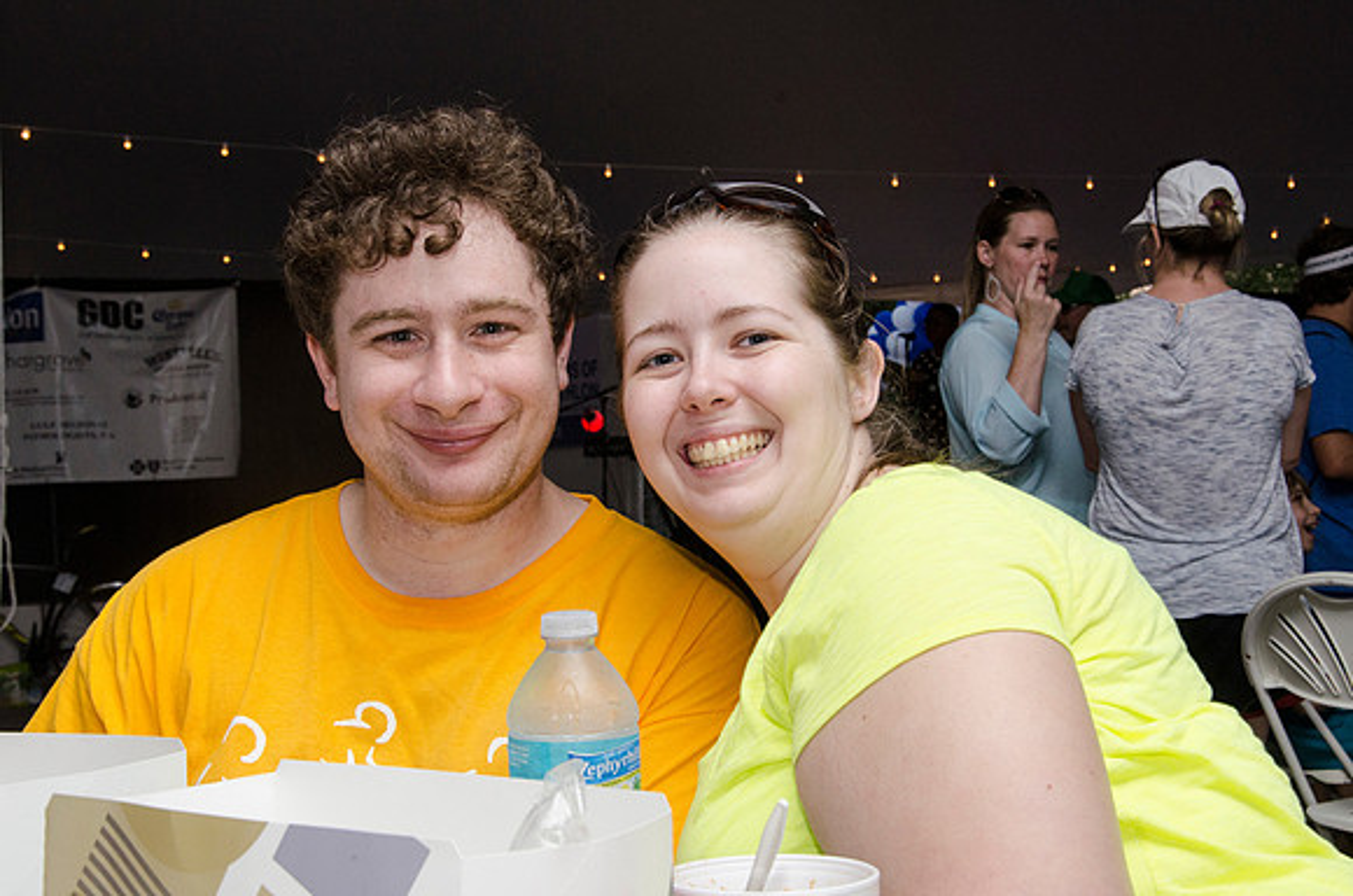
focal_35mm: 63
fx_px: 2363
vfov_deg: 21.5
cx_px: 676
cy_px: 448
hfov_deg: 32.0
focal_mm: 42
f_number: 13
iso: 800
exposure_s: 1/200
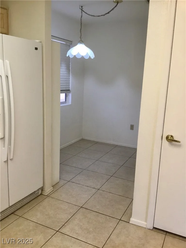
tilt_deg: -11.3
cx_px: 93
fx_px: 222
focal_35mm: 31
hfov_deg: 45.4
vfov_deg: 58.4
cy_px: 124
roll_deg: -1.9
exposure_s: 1/30
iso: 40
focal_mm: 3.3
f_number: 2.4
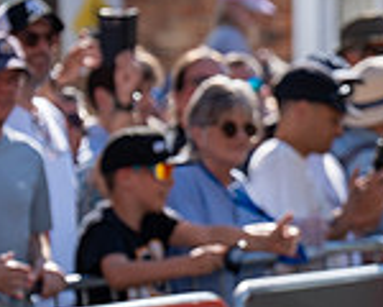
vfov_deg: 2.3
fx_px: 7719
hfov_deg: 2.8
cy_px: 332
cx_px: 657
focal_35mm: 681
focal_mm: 154
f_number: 3.5
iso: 125
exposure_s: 1/1000
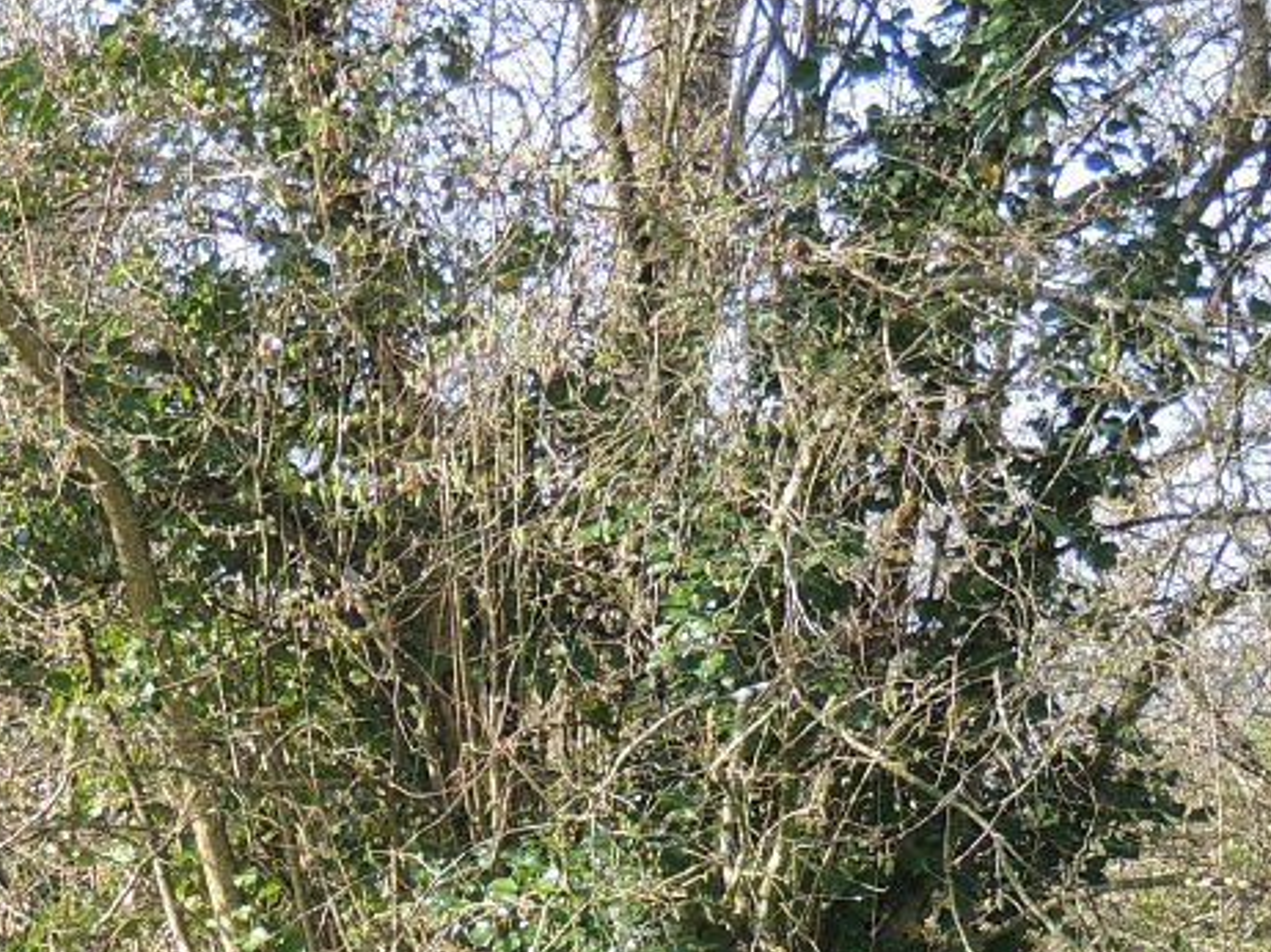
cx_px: 462
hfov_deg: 8.5
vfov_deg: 6.3
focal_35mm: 234
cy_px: 1216
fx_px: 8587
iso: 100
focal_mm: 16
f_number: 4.1
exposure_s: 1/100
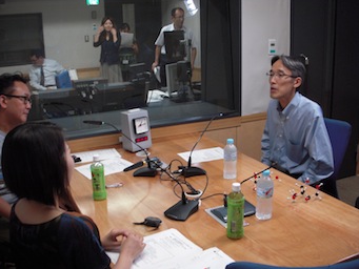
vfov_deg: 36.8
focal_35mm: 39
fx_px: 405
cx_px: 176
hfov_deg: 47.8
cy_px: 132
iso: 200
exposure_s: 1/30
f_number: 3.3
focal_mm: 6.3
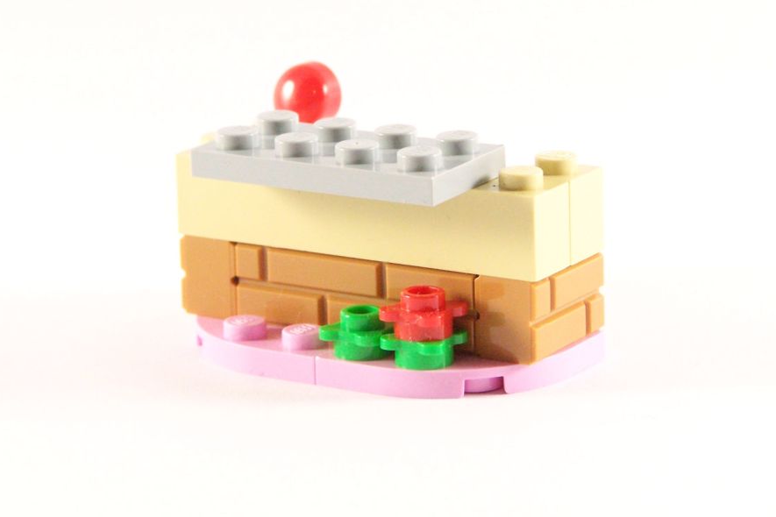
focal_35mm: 154
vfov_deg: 8.9
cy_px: 196
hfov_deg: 13.3
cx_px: 402
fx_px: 3319
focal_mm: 21.2
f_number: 4
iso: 400
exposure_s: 1/60
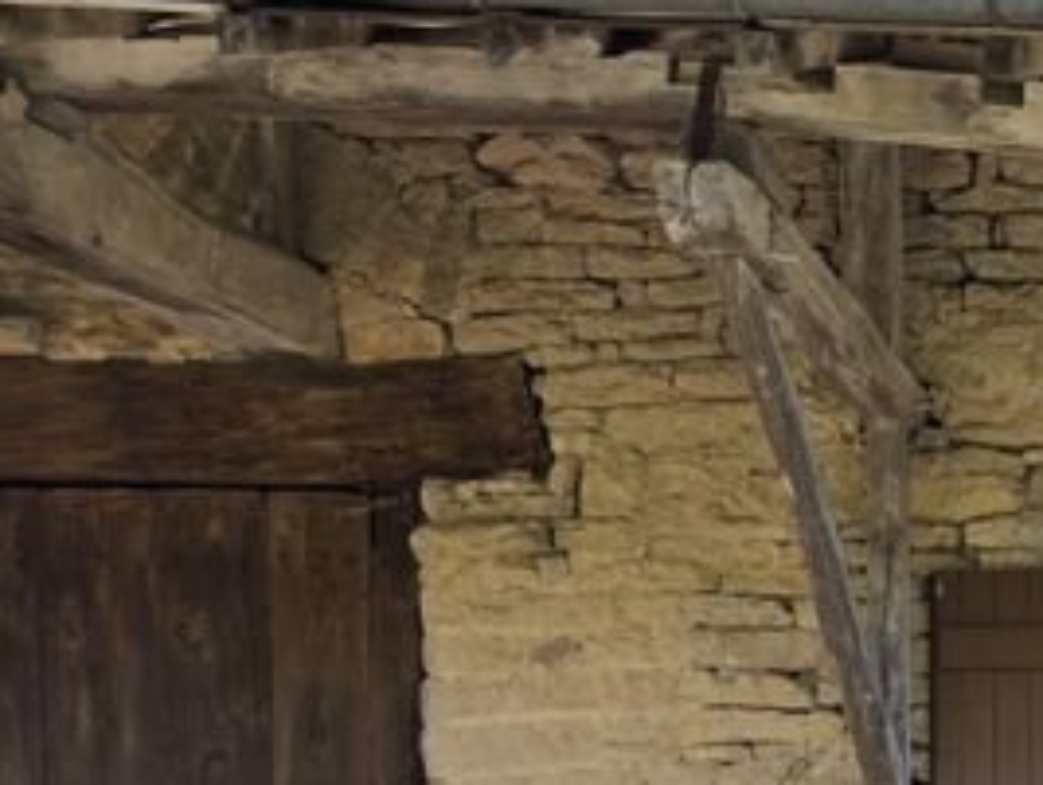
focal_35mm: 86
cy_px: 1070
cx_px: 1727
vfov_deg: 16.1
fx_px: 2595
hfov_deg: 18.9
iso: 16
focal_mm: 6.3
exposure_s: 1/180
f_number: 1.7
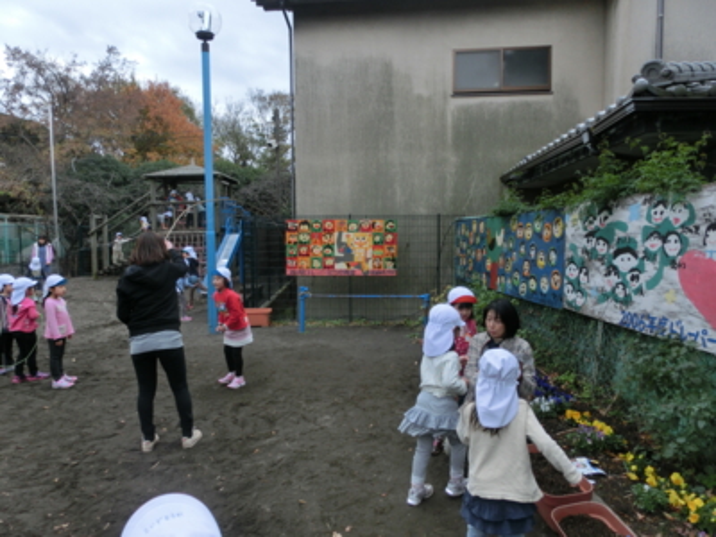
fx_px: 496
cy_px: 268
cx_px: 358
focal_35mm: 24
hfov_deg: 71.6
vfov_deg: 56.8
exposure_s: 1/320
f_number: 3
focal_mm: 4.24
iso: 80
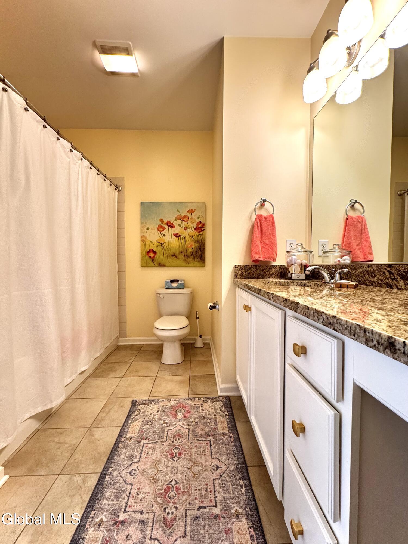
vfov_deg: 102.1
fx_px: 220
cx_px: 204
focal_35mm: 14
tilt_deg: -1.6
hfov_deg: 85.7
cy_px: 272
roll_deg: +0.3
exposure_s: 1/60
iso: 200
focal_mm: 2.22
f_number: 2.2
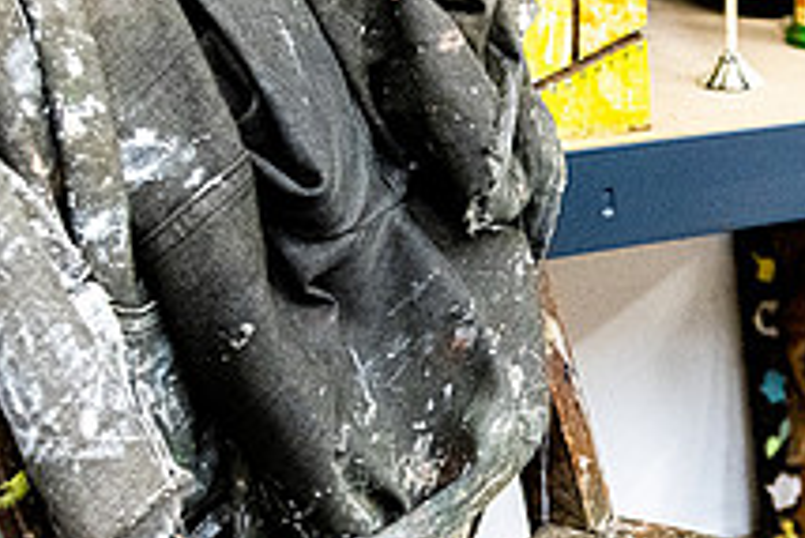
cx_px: 715
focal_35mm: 65
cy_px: 389
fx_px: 1454
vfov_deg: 20.8
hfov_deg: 29.7
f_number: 5
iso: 2500
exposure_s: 1/80
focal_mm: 24
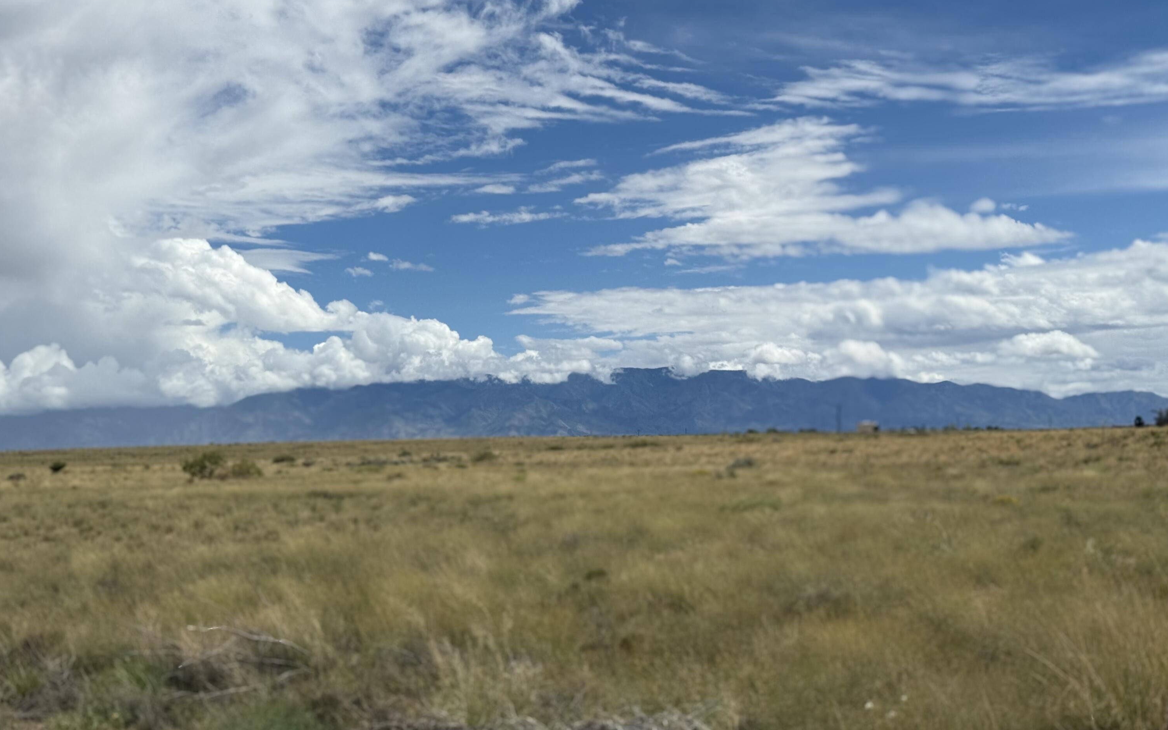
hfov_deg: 39.6
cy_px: 321
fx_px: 1624
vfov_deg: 25.3
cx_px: 584
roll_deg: +1.9
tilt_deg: +5.1
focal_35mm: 51
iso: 64
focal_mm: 6.76
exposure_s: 1/11364
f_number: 1.78
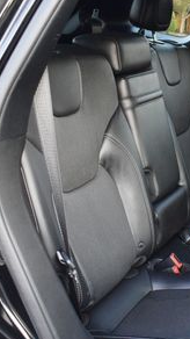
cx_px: 205
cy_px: 194
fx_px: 556
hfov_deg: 18.7
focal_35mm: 62
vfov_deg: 33.8
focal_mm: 18
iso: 1250
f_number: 3.5
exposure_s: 1/125
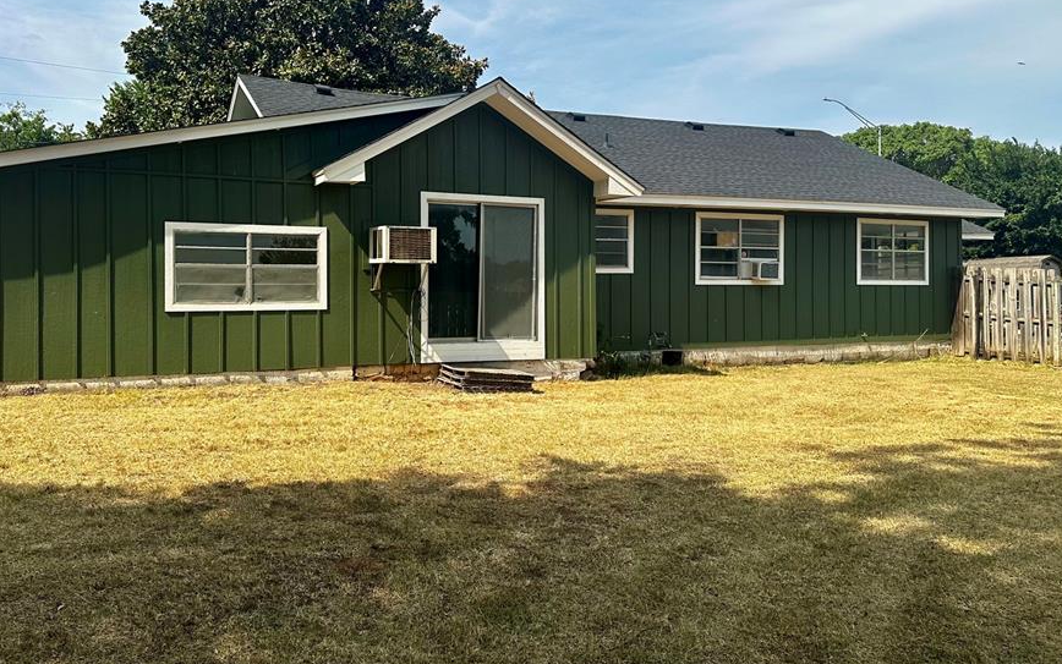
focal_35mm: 30
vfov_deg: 41.8
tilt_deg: +2.1
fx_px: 869
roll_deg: +0.3
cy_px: 282
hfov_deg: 62.7
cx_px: 467
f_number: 1.78
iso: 80
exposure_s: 1/3472
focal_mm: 6.86
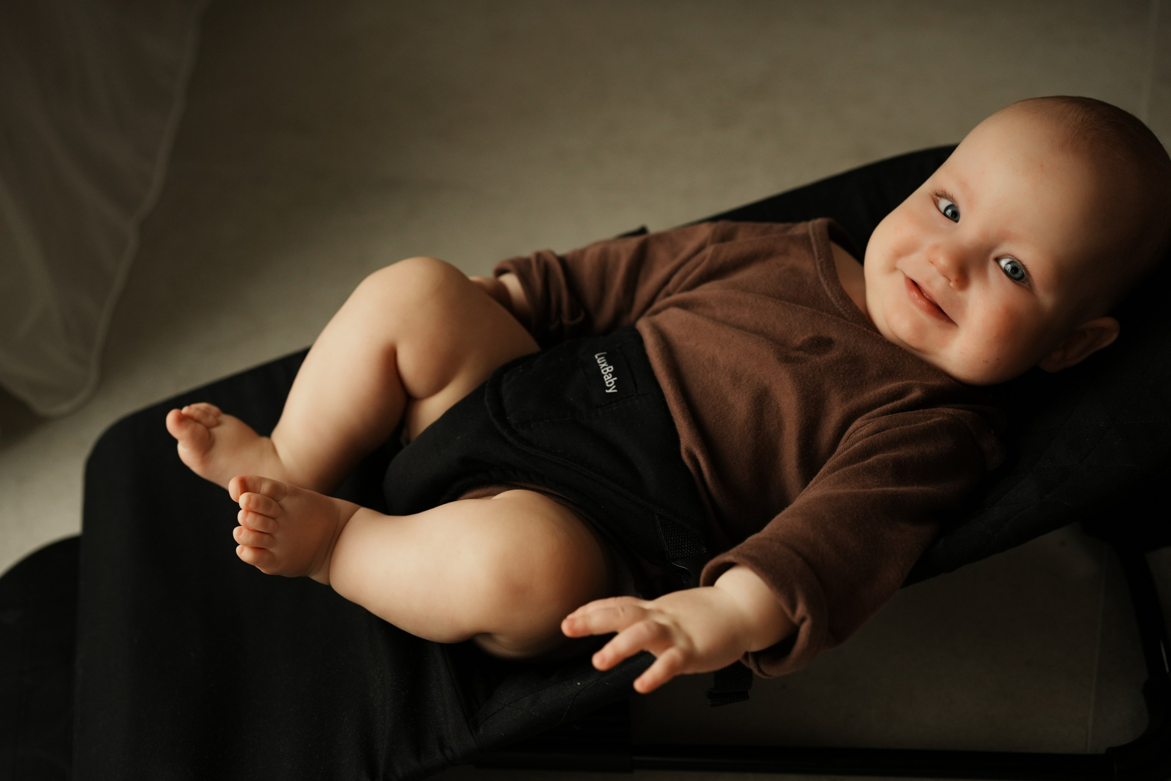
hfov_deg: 39.6
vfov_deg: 27.0
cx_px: 586
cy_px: 390
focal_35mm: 50
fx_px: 1626
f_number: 2.8
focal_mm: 50
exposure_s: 1/400
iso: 640
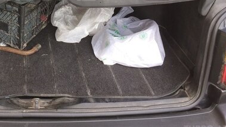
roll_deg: -0.2
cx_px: 35
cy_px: -8
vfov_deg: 20.9
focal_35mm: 55
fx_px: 330
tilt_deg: -20.6
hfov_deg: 36.1
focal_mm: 4.15
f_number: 2.2
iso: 32
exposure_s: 1/116
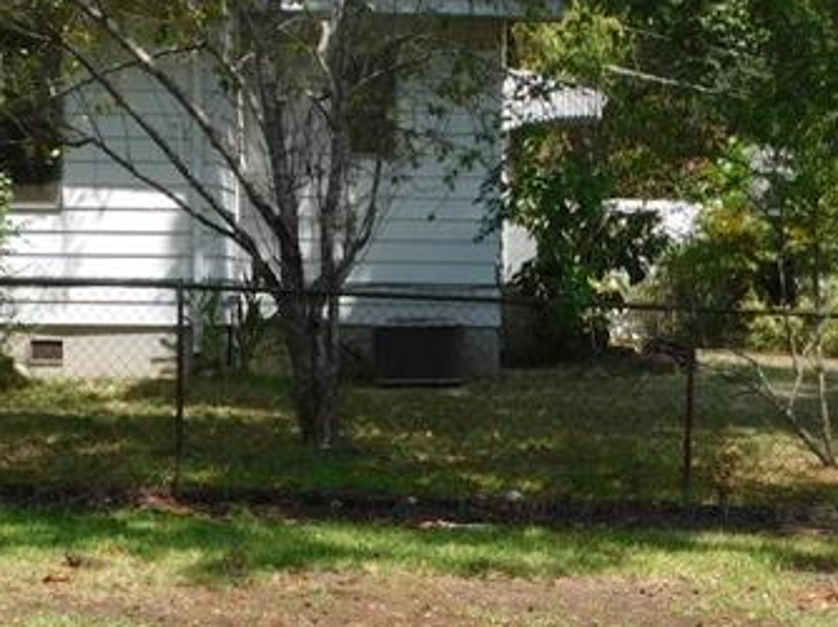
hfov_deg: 21.1
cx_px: 632
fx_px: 2226
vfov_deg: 15.9
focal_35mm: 92
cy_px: 497
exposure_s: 1/640
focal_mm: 5.3
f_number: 3.2
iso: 125
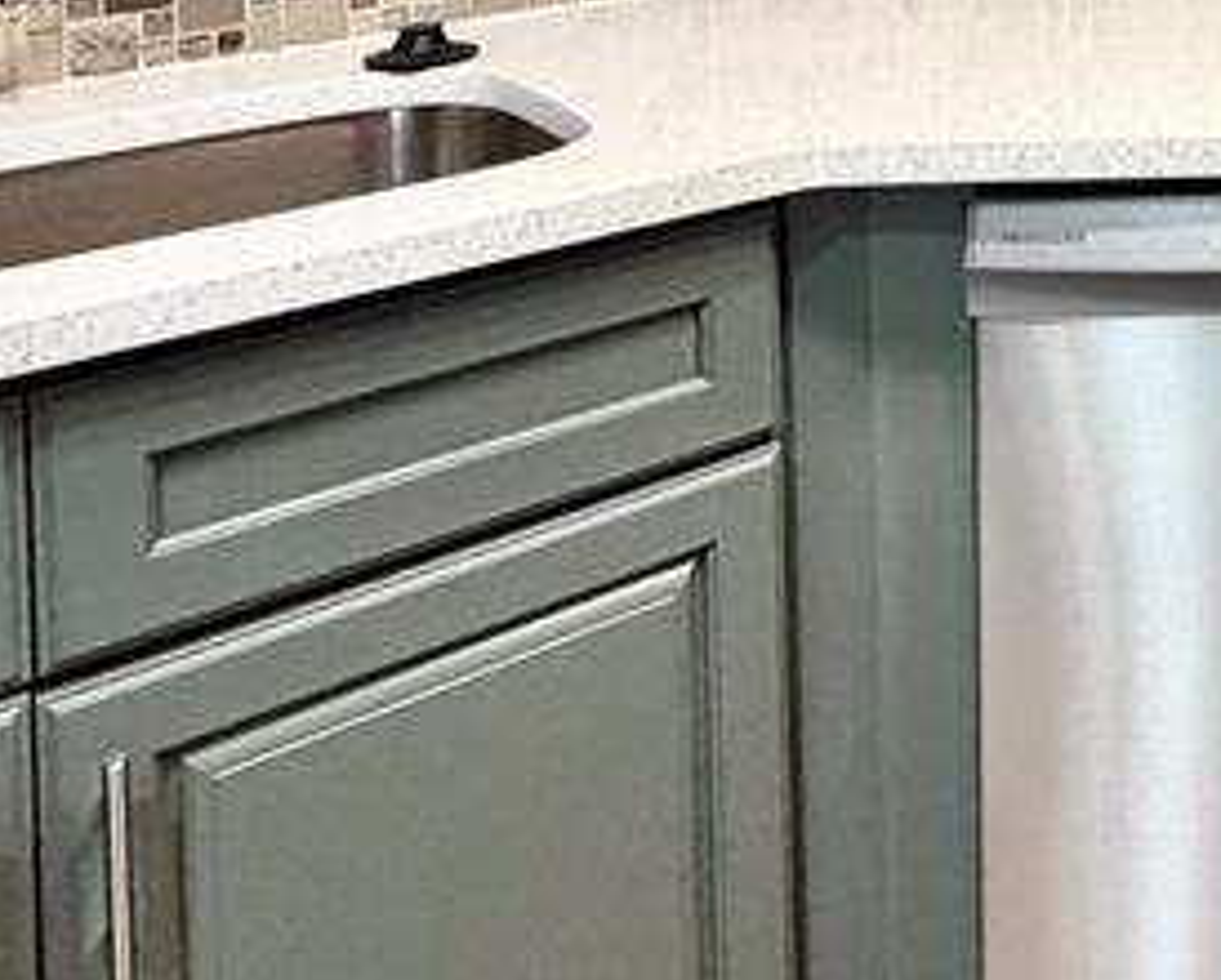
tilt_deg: -1.1
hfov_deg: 29.8
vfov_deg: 24.9
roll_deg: +1.1
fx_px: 1846
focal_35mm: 51
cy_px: -365
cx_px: 1560
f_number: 2.2
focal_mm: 2.22
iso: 500
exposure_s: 1/60
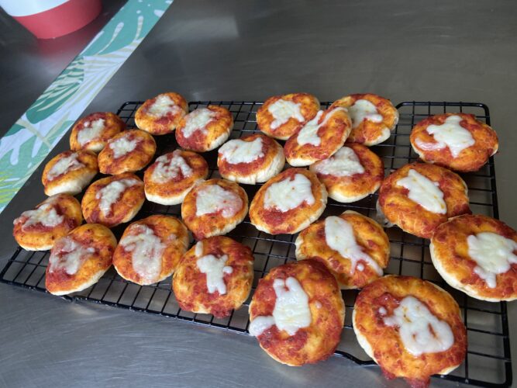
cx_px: 258
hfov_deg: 67.3
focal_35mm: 26
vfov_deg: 53.0
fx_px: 388
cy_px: 194
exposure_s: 1/121
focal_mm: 4.25
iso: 100
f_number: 1.8
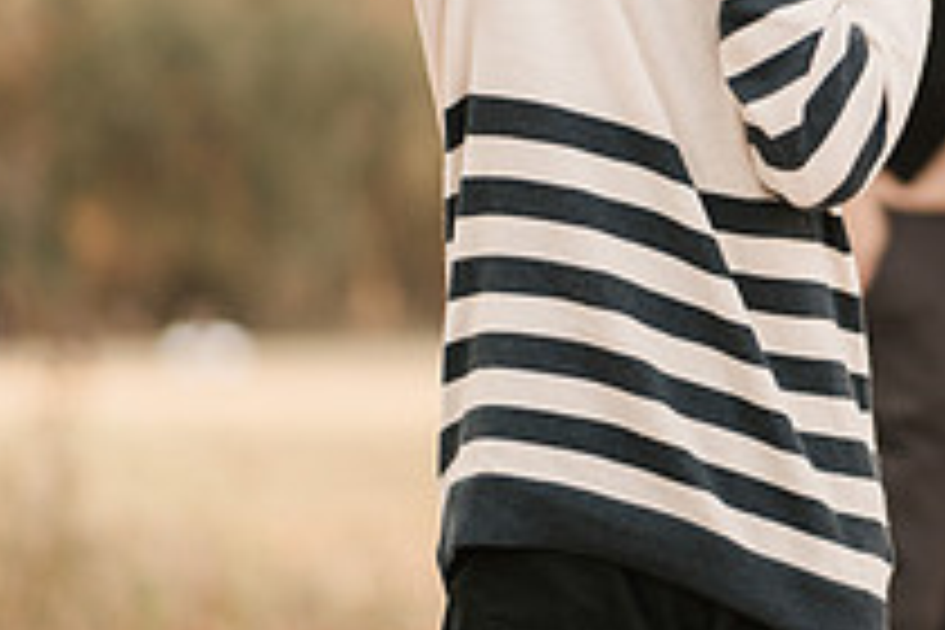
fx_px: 6168
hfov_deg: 8.7
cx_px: 1026
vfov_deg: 5.8
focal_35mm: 235
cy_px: 115
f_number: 1.8
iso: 200
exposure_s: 1/800
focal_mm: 85
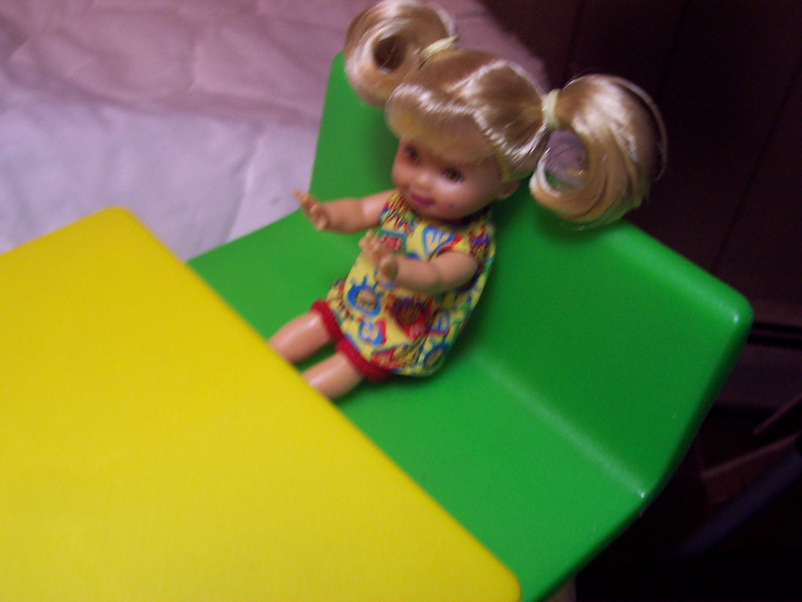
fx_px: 857
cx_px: 401
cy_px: 301
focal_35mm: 37
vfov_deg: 38.7
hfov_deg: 50.1
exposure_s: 1/30
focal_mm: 5.6
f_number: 2.8
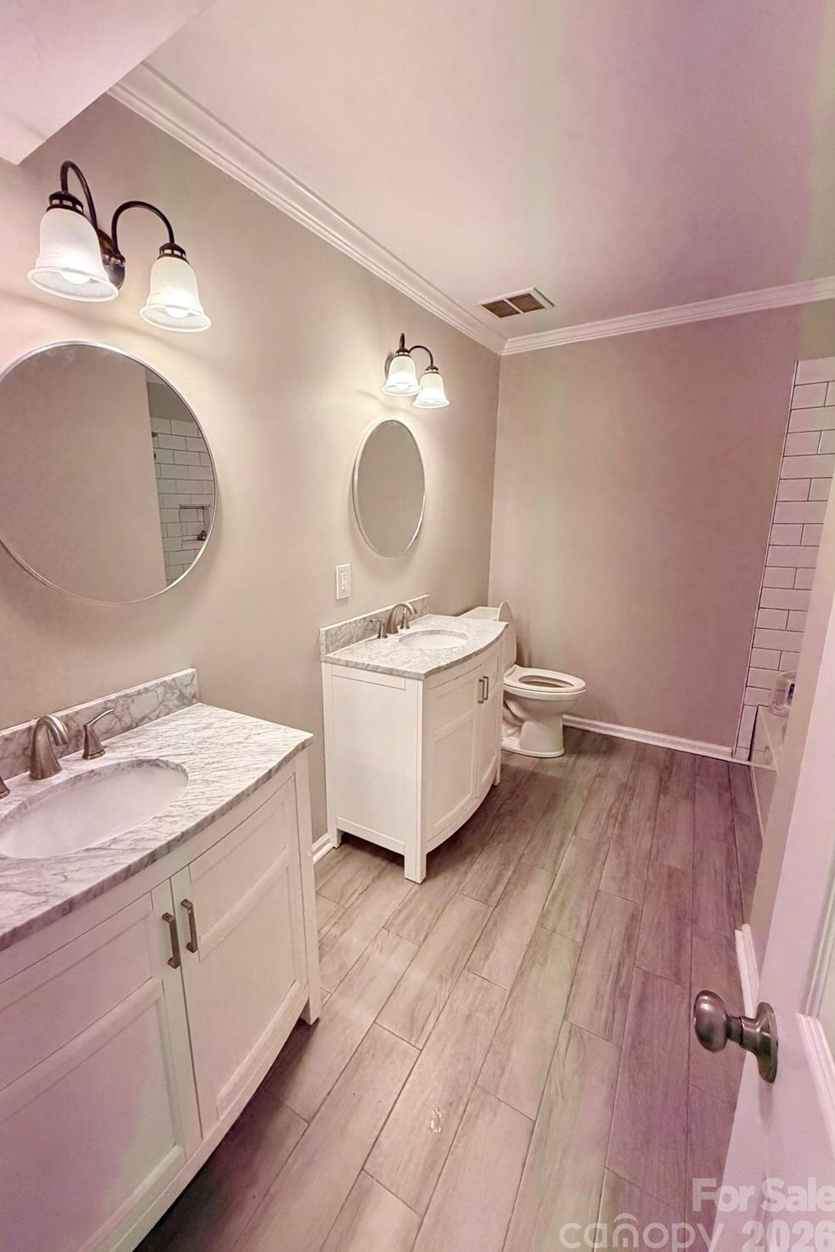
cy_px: 626
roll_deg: +0.6
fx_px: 522
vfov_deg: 100.4
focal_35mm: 15
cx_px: 360
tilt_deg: -12.4
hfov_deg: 76.9
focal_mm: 2.22
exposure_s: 1/120
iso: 200
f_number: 2.2
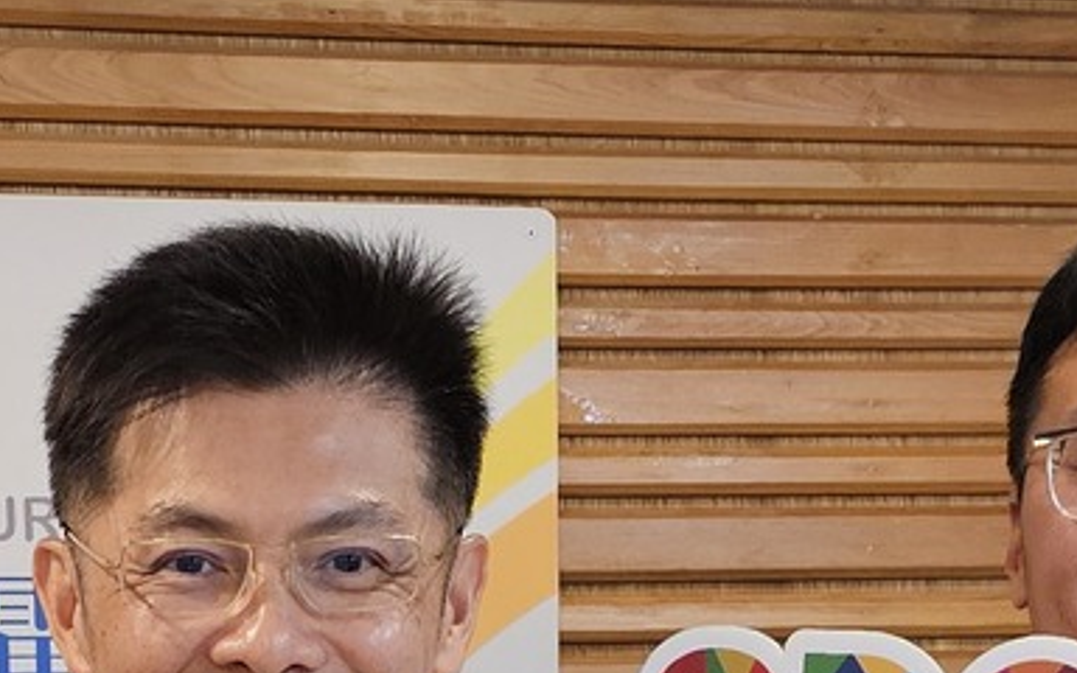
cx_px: 123
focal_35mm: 122
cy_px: 1520
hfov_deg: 16.9
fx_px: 3581
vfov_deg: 9.7
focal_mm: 6.3
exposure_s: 1/120
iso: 500
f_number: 1.7
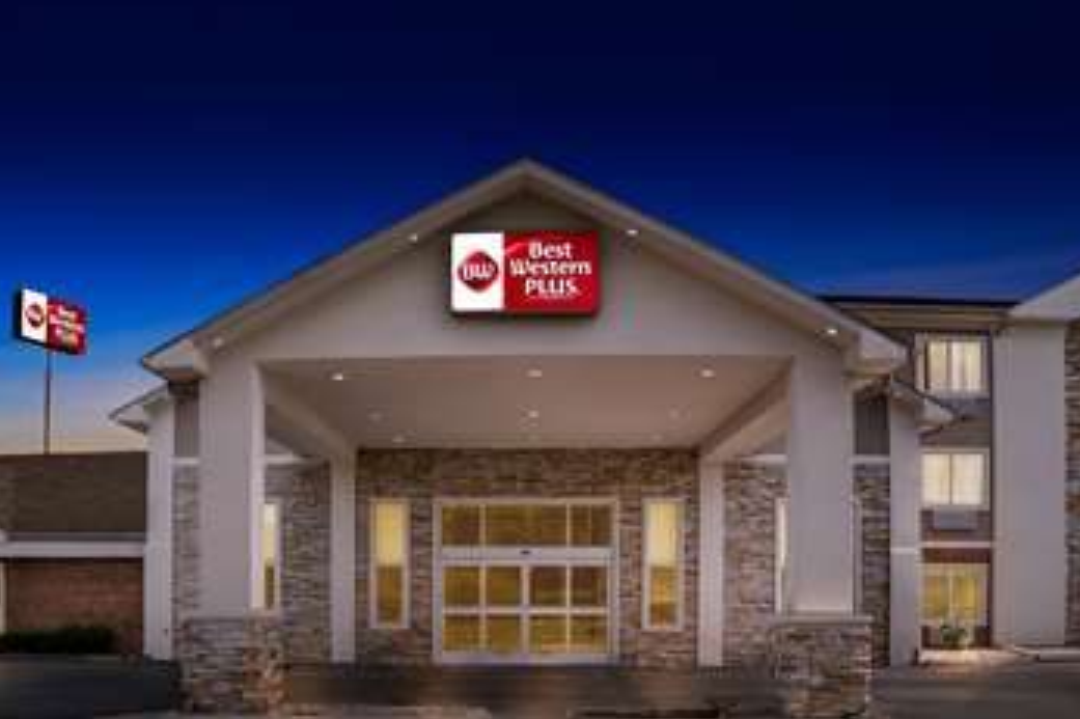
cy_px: 386
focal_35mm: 27
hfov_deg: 67.4
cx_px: 551
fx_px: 810
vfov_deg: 47.8
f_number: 10
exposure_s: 1/125
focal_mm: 24
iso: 400
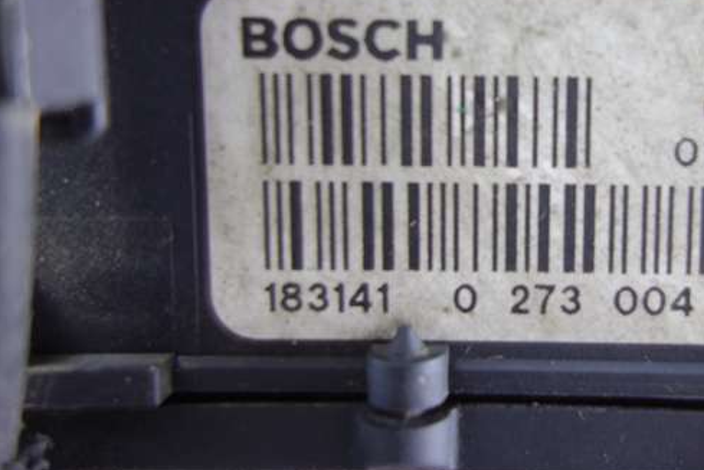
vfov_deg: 28.4
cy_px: 145
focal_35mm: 47
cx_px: 540
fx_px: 919
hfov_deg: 40.6
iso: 125
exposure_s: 1/40
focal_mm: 10.4
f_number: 1.8
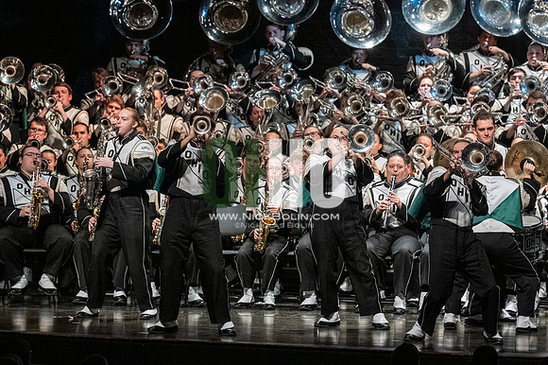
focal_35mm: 225
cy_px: 182
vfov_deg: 6.1
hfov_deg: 9.2
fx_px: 3423
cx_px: 274
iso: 4000
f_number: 4
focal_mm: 150
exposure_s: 1/500
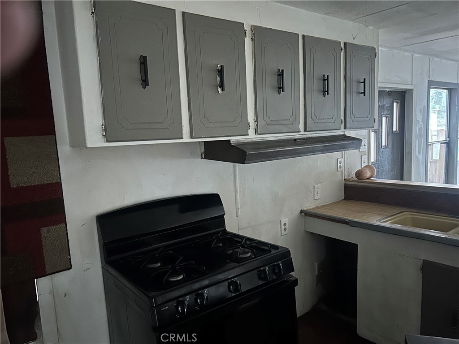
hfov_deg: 67.3
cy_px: 172
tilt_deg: -6.5
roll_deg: +2.9
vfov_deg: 53.1
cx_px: 230
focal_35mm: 26
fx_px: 345
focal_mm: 5.7
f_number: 1.5
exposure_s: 1/15
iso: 1000
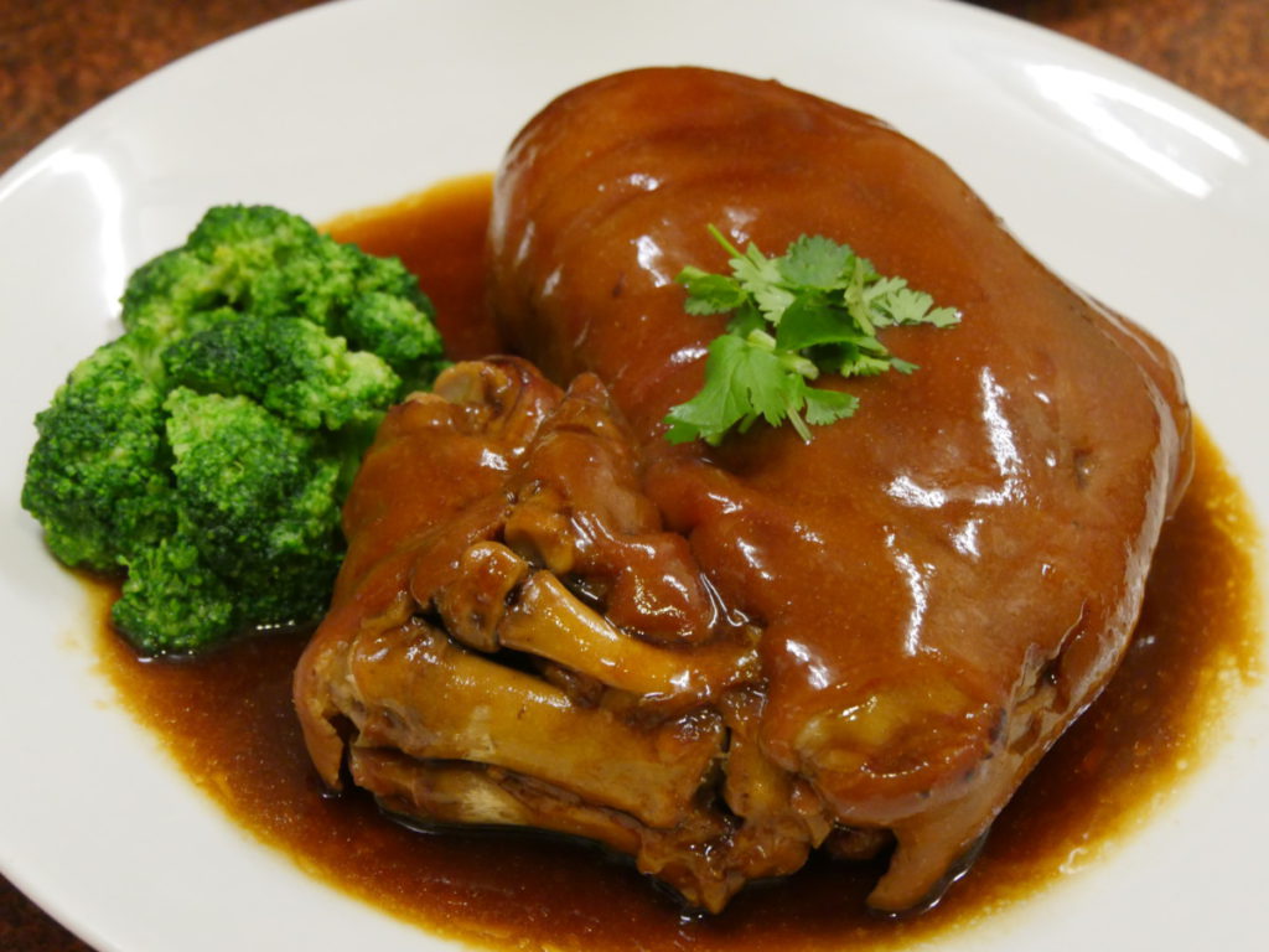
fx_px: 2933
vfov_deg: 18.4
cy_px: 476
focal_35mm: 80
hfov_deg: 24.4
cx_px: 634
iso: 3200
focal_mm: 40
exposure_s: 1/50
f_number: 4.7
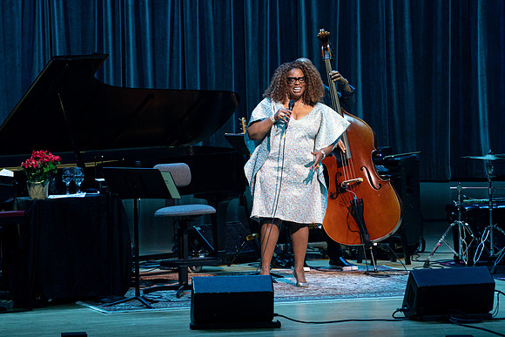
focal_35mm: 280
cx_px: 153
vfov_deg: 4.9
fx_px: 3932
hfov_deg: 7.3
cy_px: 146
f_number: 6.3
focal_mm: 200
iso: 2500
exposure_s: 1/250
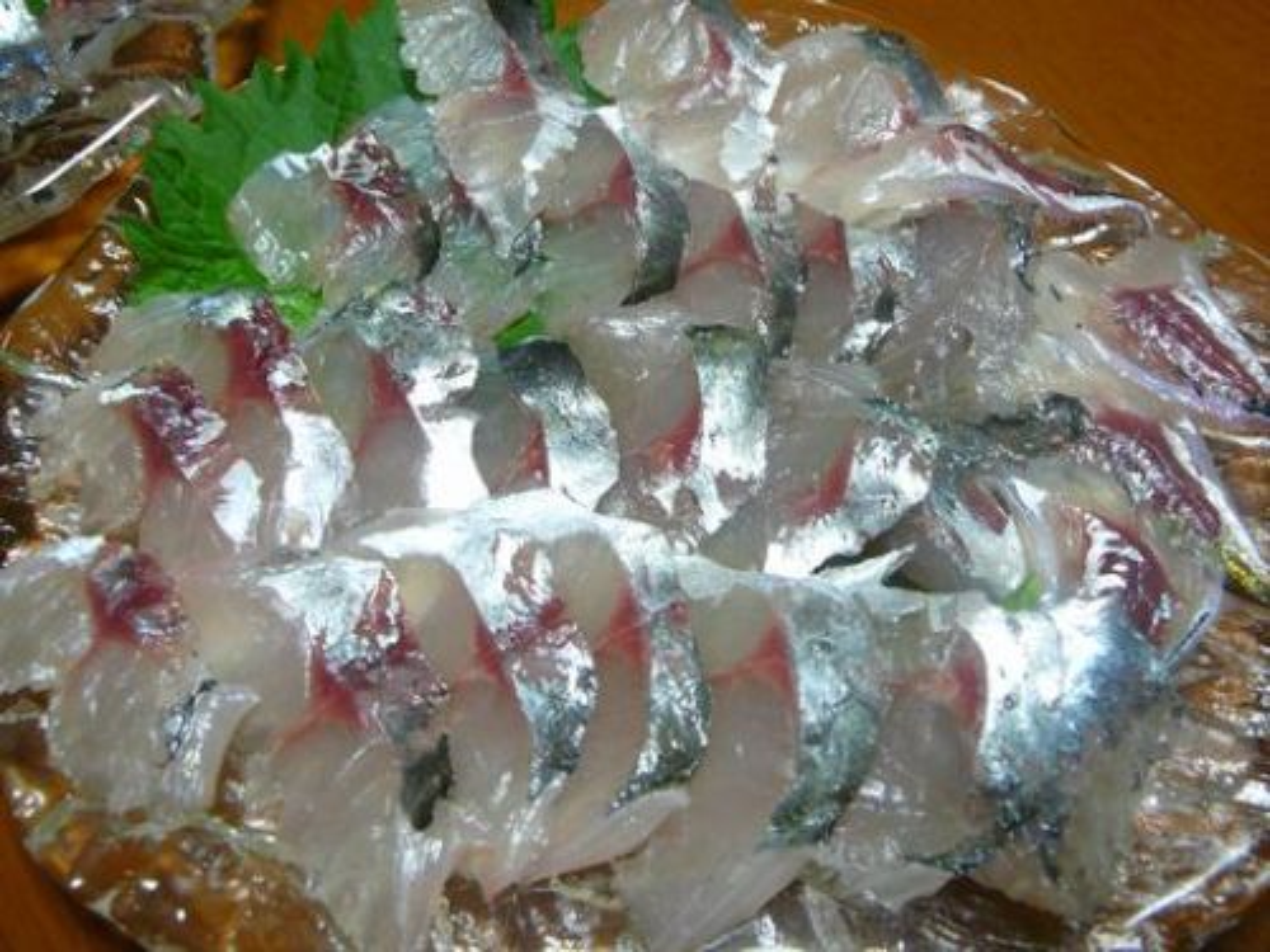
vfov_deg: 40.7
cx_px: 635
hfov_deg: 52.6
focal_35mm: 35
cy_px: 476
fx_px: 1284
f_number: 2.8
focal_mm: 5.2
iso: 200
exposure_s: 1/20
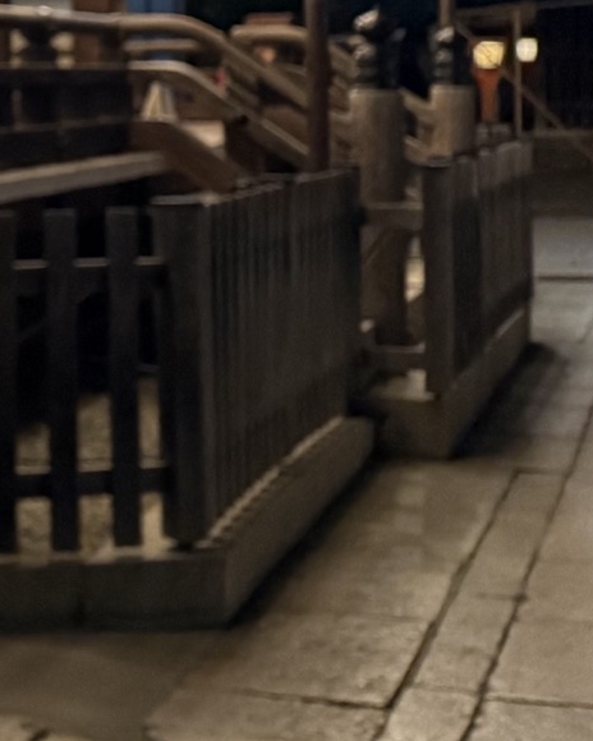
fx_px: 2128
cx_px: -901
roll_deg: +0.8
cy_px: 126
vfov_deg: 19.5
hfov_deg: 12.1
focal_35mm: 97
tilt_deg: +0.4
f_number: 1.78
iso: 500
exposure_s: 1/60
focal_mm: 6.76
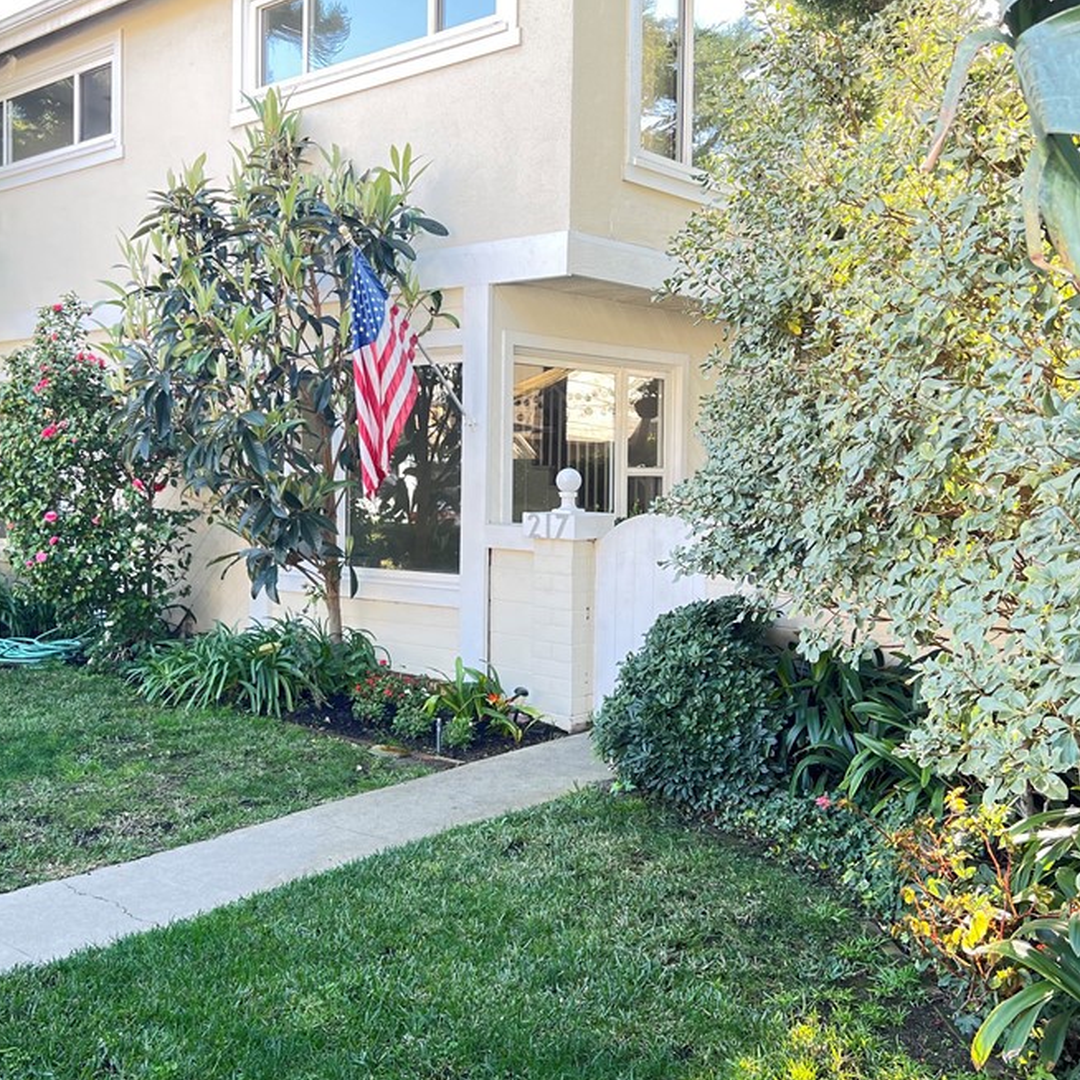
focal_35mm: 36
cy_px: 512
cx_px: 476
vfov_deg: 46.0
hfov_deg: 46.0
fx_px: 1271
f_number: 1.5
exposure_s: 1/121
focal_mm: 5.7
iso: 80
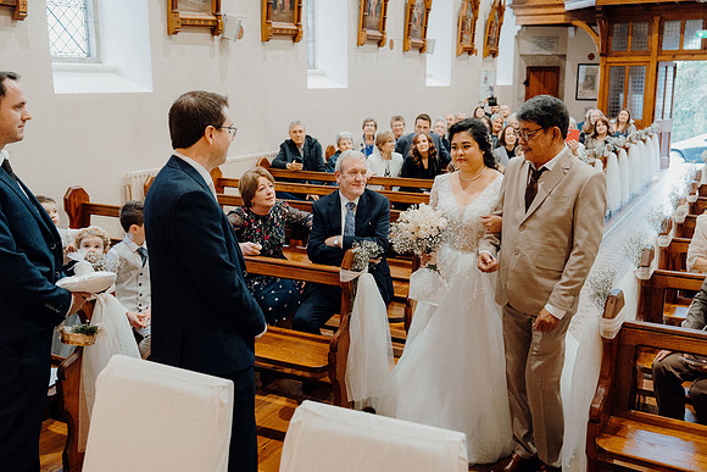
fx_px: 707
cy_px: 236
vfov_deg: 36.9
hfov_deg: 53.1
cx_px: 354
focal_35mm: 36
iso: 3200
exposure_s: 1/160
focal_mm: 36
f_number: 3.5
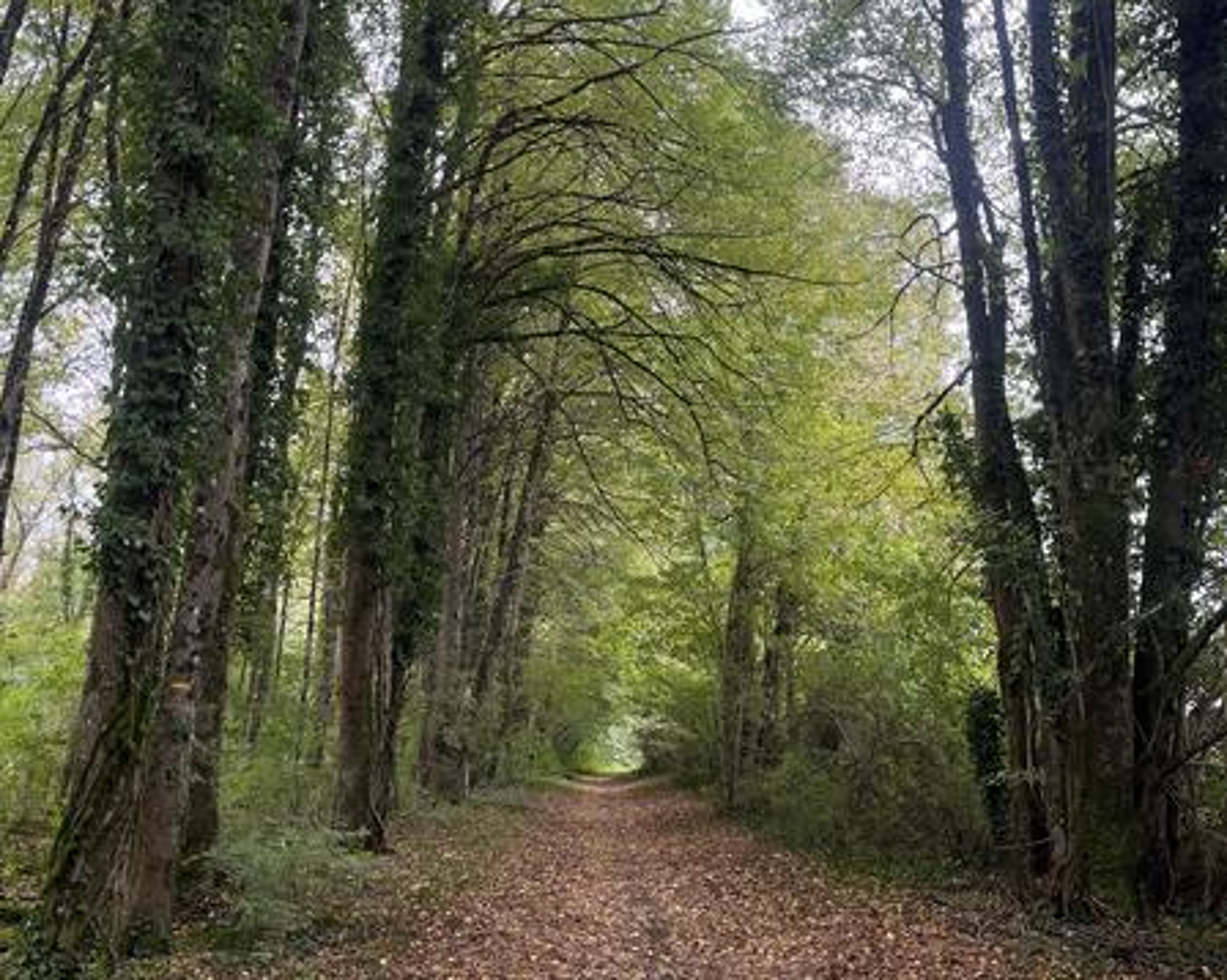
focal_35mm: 34
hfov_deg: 52.9
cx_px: 614
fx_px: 1234
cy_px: 490
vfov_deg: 43.3
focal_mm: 5.1
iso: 64
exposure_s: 1/121
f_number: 1.6
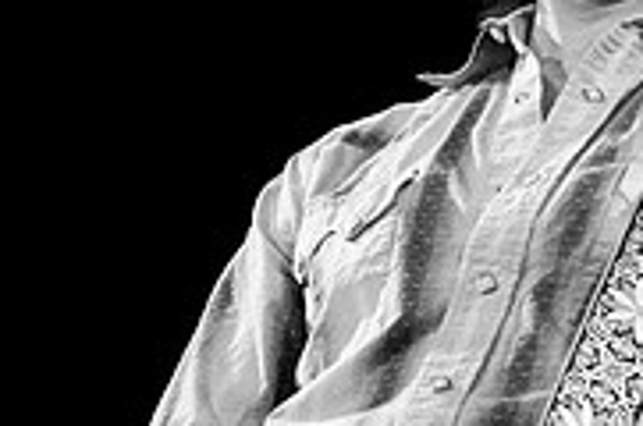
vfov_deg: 8.1
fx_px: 3006
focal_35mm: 169
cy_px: 259
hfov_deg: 11.7
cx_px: 956
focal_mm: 35
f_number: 3.2
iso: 800
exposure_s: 1/160
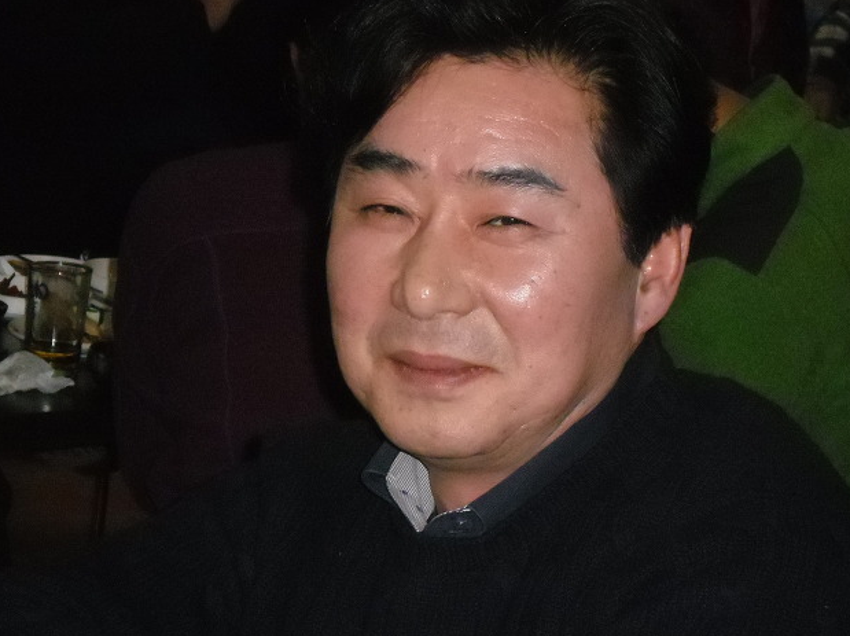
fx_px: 4048
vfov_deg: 9.0
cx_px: 410
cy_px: 249
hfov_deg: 12.0
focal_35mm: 165
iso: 400
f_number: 5.1
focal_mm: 19.6
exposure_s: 1/90
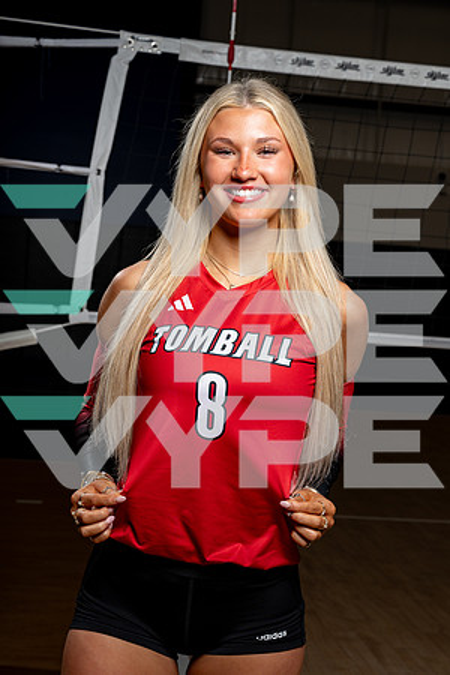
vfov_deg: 31.4
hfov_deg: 21.2
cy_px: 338
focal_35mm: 64
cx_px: 225
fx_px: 1200
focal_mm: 64
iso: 100
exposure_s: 1/250
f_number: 8
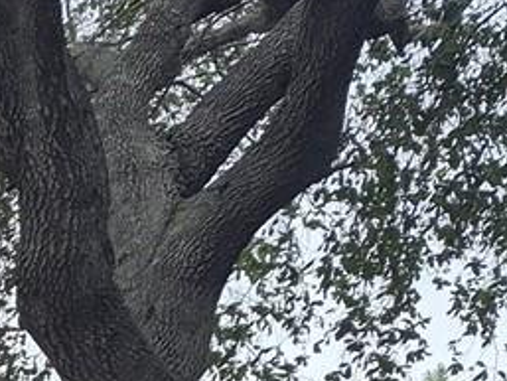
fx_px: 2095
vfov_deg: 8.8
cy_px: 1102
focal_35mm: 143
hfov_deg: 10.6
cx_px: -909
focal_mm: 5.4
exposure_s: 1/180
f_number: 1.8
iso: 64
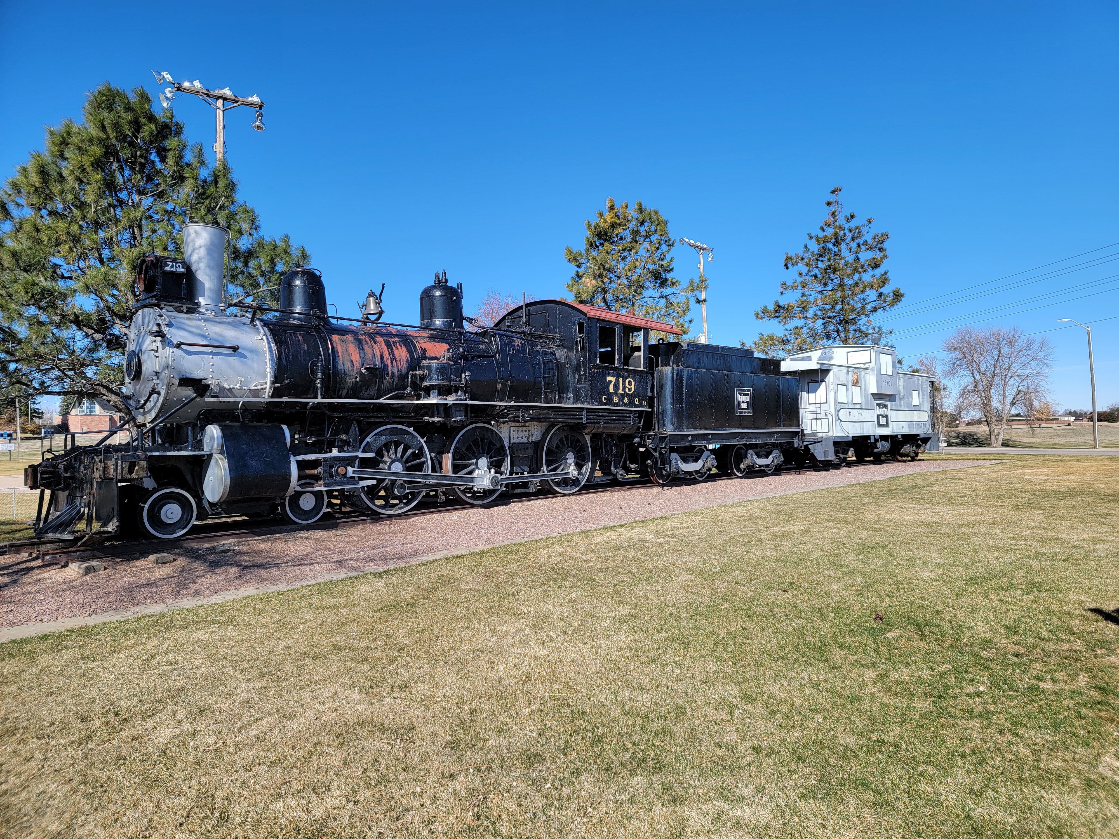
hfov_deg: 71.6
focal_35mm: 24
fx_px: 776
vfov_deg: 56.8
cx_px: 560
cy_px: 420
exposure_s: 1/820
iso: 16
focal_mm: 6.7
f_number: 1.8
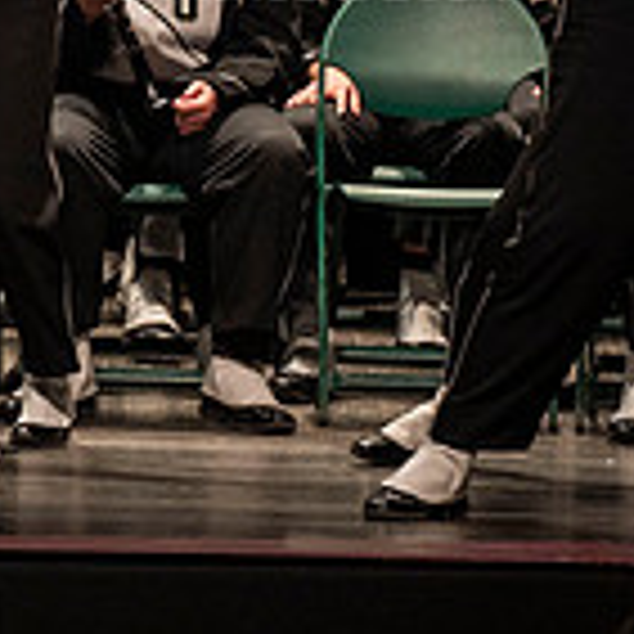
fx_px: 14484
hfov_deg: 2.5
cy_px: -216
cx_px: 319
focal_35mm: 699
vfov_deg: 2.5
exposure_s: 1/500
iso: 1250
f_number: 3.5
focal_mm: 200
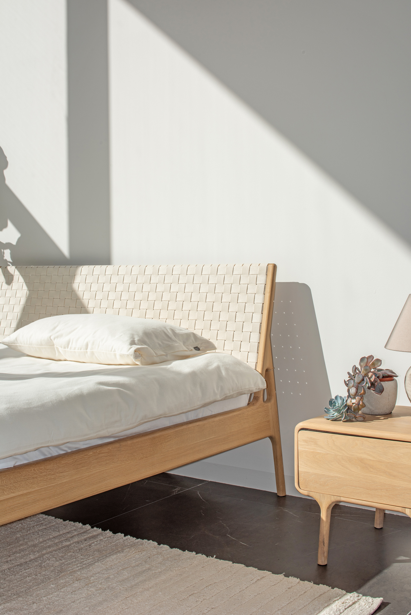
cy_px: 308
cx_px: 206
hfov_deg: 29.9
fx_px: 770
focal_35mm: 45
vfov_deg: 43.6
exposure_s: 1/160
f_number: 13
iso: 100
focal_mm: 45
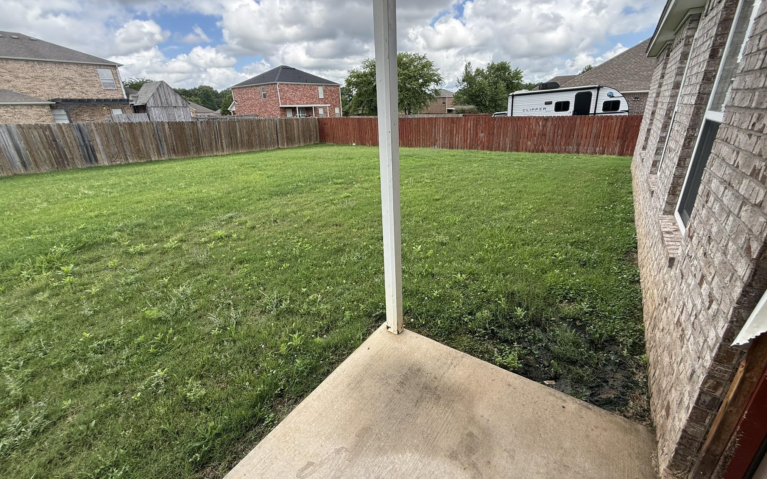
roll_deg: +1.9
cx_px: 382
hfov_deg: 101.5
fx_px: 314
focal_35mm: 15
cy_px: 221
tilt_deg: -19.9
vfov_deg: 74.7
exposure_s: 1/346
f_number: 2.2
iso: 50
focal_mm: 2.22
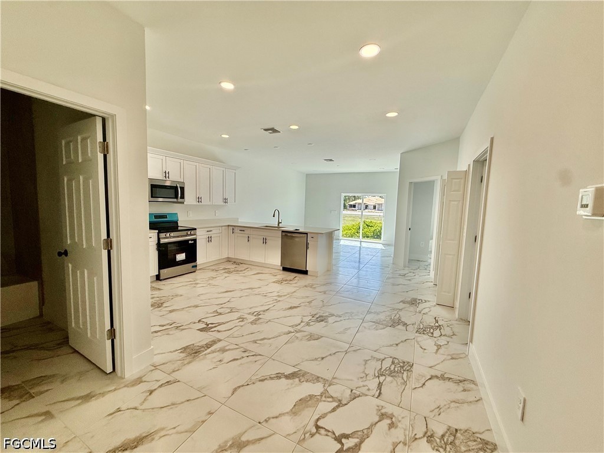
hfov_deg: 102.1
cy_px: 226
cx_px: 302
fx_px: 244
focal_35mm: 14
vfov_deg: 85.7
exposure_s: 1/400
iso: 64
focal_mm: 2.22
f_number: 2.2
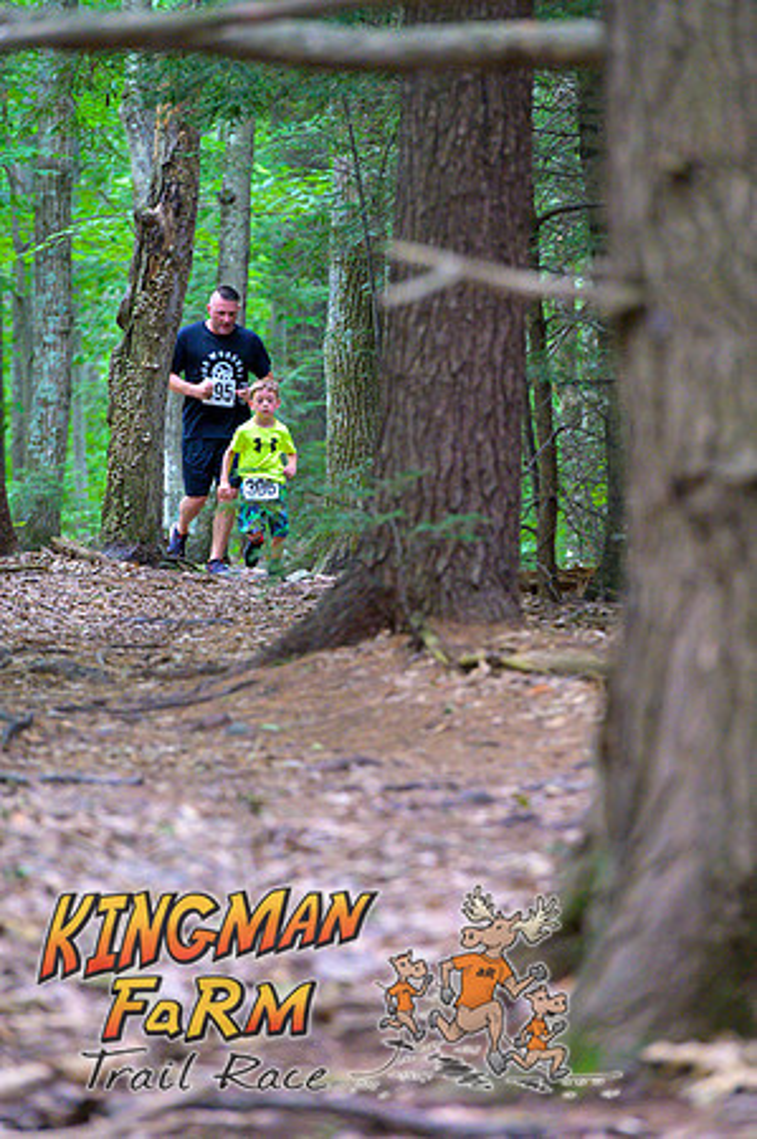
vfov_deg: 10.3
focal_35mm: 200
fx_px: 6322
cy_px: 570
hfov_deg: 6.9
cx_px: 378
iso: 8000
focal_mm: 200
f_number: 4
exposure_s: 1/200
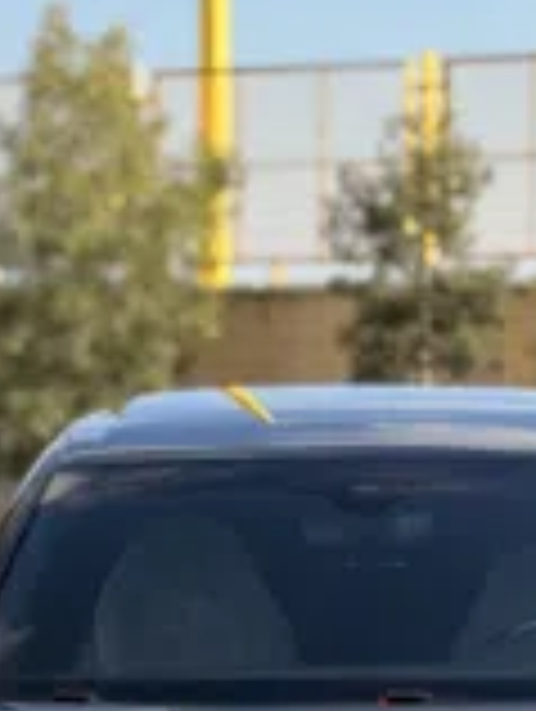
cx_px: 369
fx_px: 5209
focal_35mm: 253
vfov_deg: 7.8
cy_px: 518
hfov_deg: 5.9
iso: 64
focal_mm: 16.89
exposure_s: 1/211
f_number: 2.8
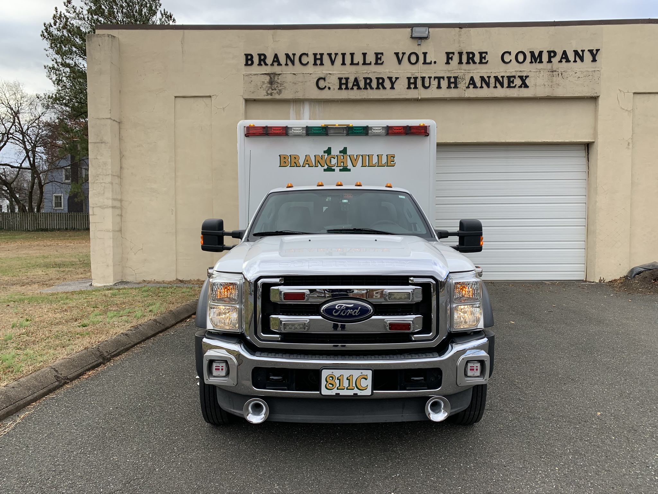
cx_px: 329
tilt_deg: -1.9
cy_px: 247
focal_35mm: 26
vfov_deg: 53.1
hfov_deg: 67.3
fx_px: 494
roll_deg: -0.6
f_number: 1.8
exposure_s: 1/507
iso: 25
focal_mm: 4.25
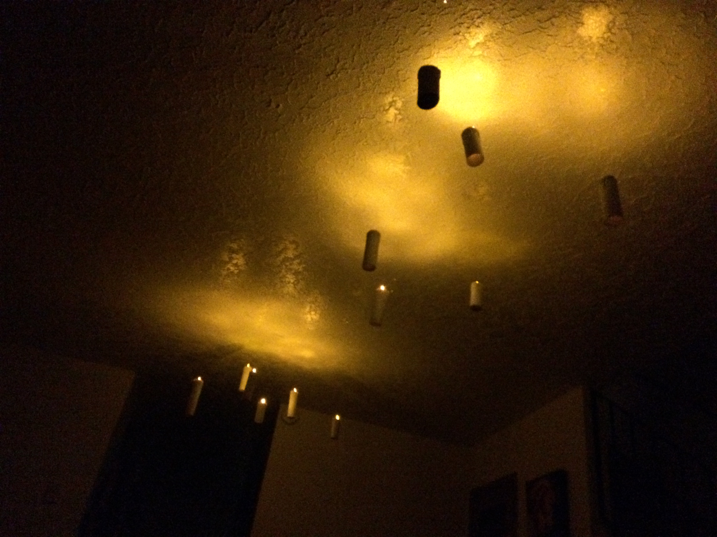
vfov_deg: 48.2
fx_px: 601
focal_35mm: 29
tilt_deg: +32.6
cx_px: 358
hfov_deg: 61.7
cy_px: 268
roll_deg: -9.5
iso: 2000
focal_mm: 4.15
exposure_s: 1/15
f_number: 2.2
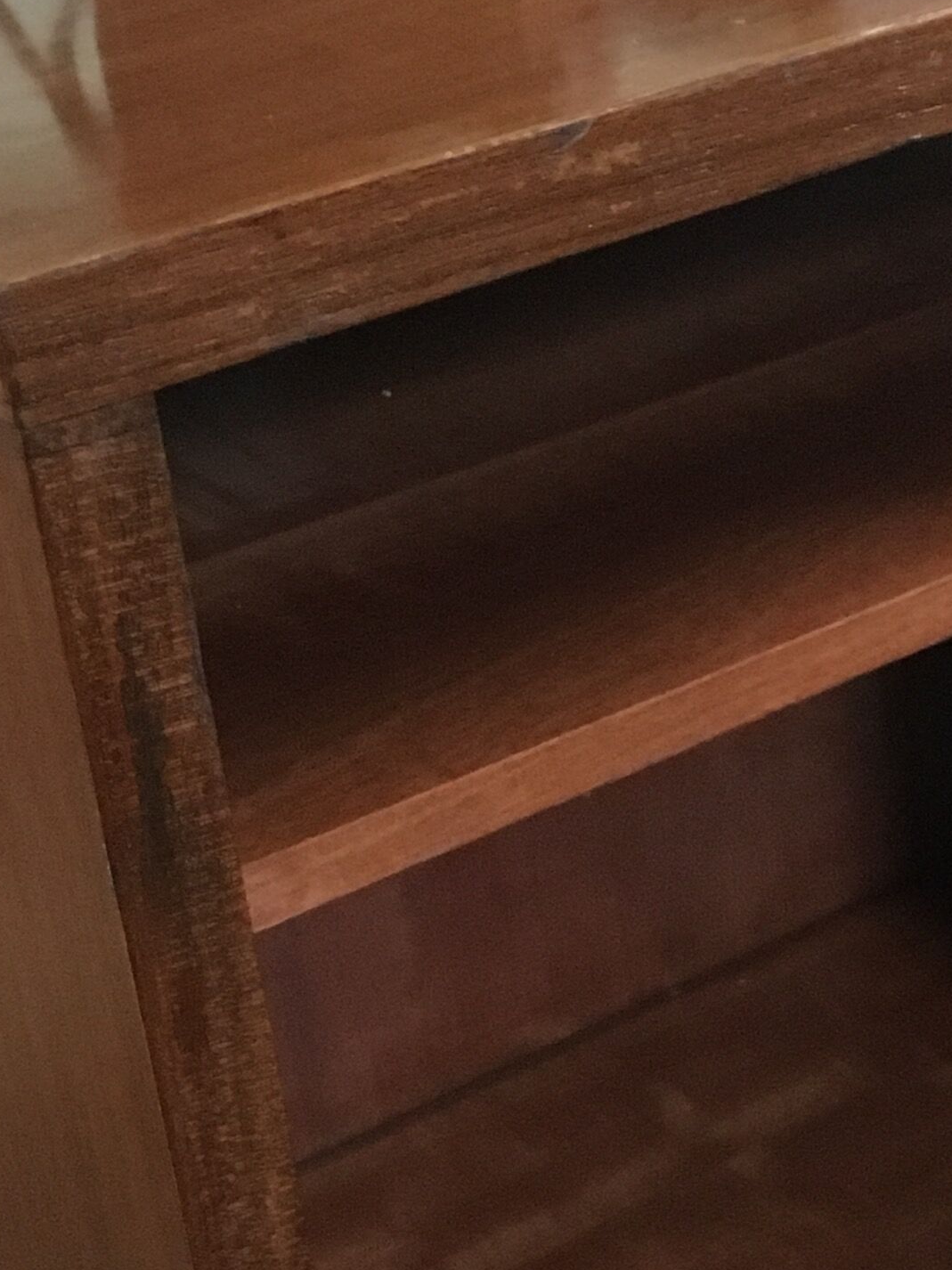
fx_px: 3008
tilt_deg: -31.9
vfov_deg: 23.7
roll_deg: +4.9
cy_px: 888
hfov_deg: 17.8
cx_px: 798
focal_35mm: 82
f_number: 2.2
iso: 320
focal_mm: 4.15
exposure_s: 1/17
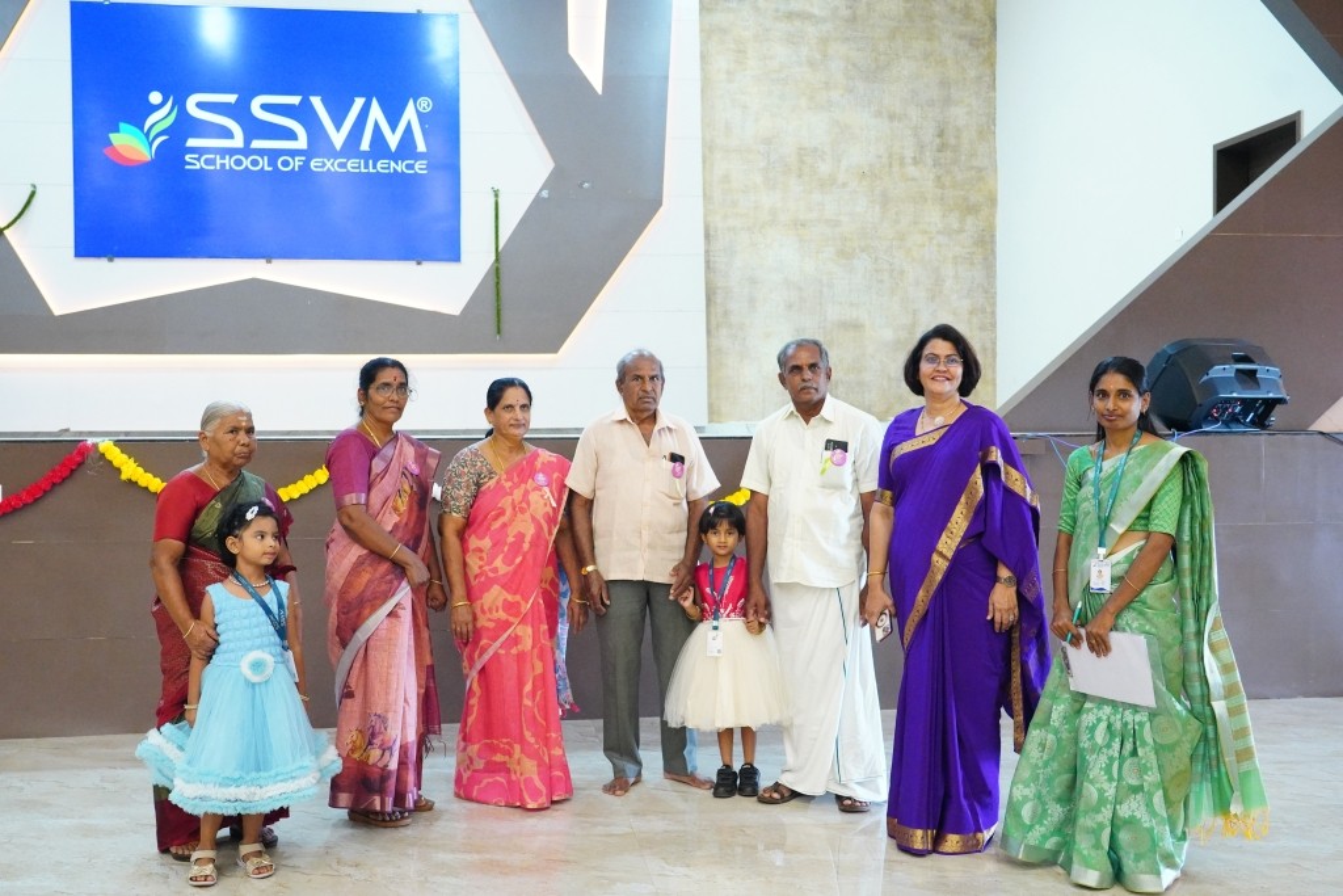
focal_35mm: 30
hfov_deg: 61.9
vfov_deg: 43.6
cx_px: 672
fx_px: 1119
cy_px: 448
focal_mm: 30
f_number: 5
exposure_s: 1/100
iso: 10000
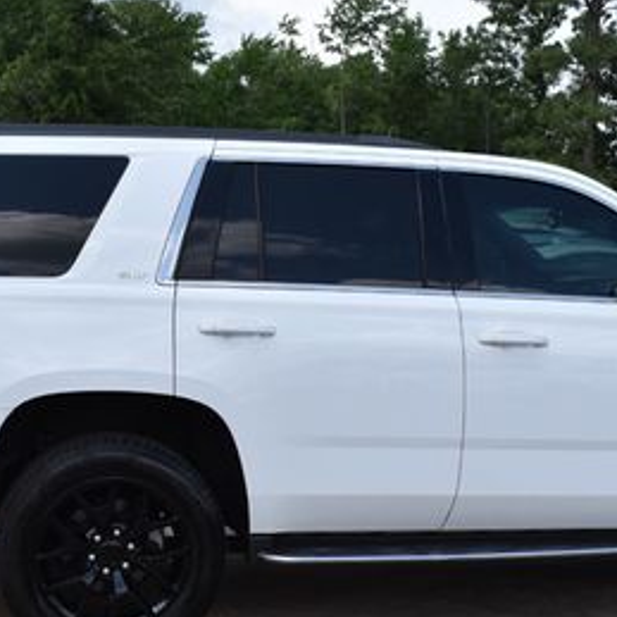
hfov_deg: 27.3
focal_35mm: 63
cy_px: 367
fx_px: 1270
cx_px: 276
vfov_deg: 27.2
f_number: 8
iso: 200
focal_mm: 20
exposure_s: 1/500
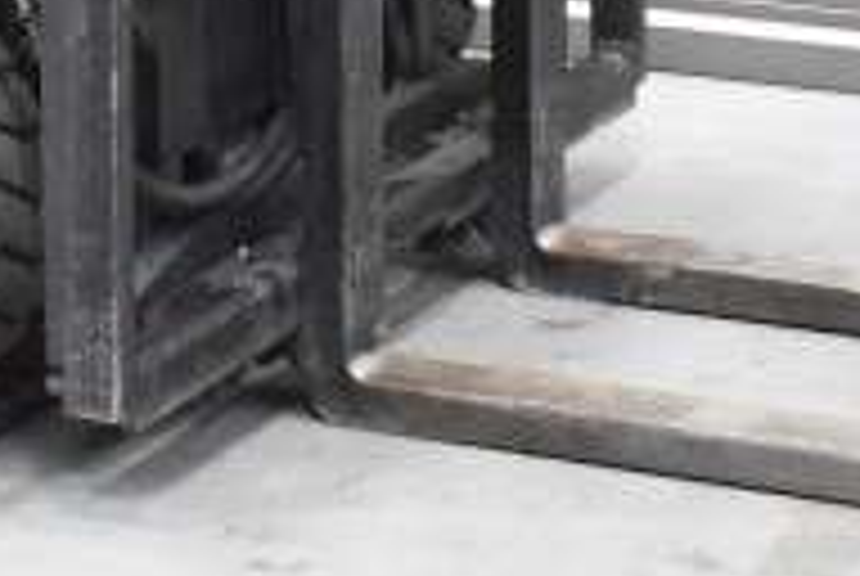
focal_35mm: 207
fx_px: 4953
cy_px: -1044
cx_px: -279
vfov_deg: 6.2
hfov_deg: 9.7
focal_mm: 22
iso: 1600
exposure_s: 1/25
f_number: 5
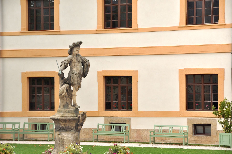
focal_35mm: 135
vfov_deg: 10.1
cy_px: 77
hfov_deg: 15.2
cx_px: 116
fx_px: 869
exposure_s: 1/200
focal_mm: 90
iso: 320
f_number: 7.1
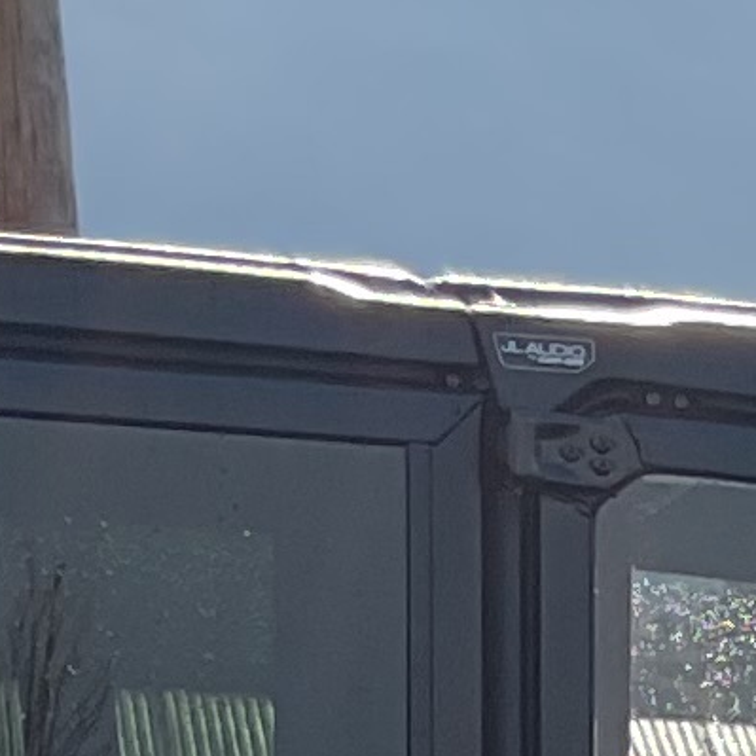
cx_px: 1762
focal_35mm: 259
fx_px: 6400
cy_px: 2116
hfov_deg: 6.5
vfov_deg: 6.3
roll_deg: -2.4
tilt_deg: -8.8
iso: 16
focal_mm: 3
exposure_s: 1/869
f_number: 1.8
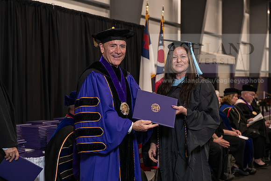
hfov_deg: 28.8
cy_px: 90
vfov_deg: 19.5
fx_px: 527
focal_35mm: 70
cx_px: 136
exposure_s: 1/125
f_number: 5
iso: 2000
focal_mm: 70
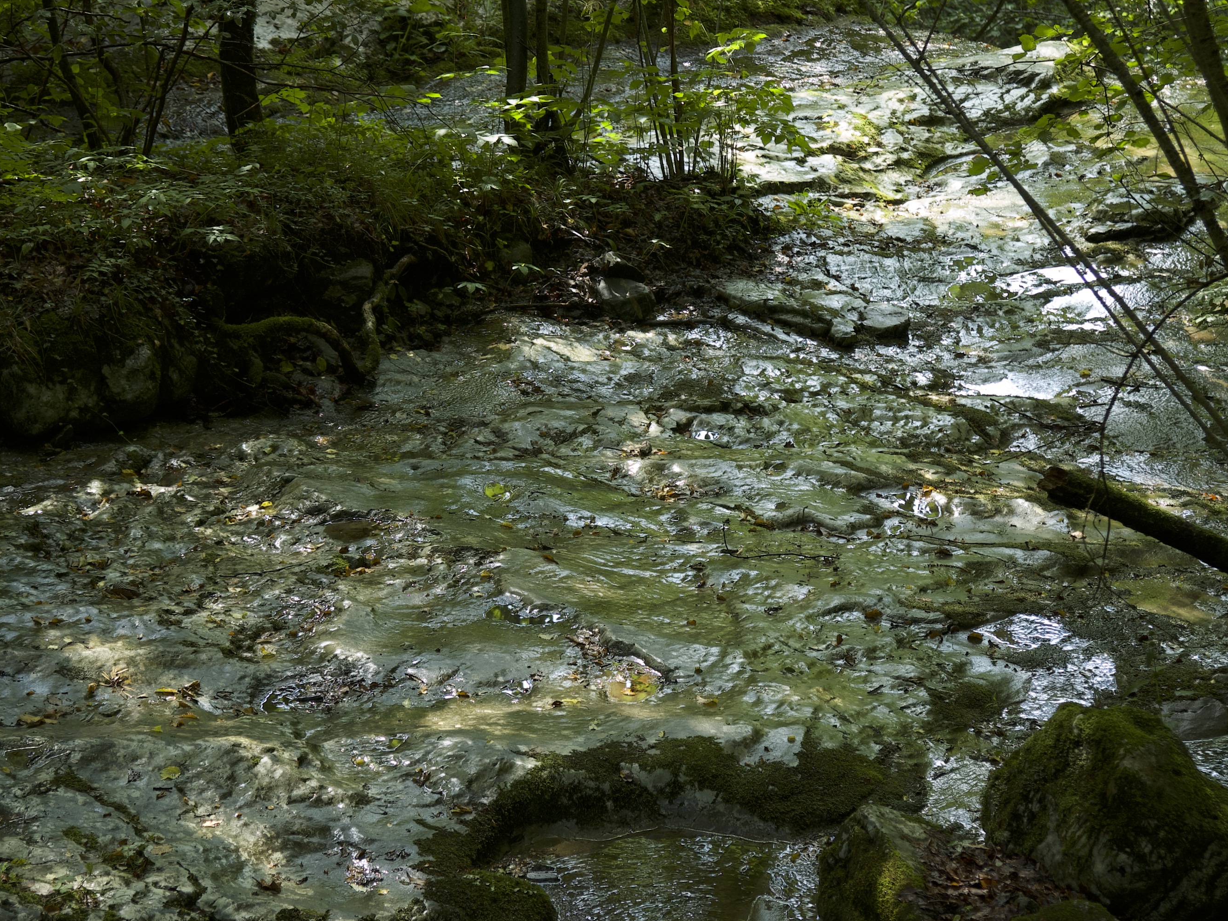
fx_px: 3476
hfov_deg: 20.0
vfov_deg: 15.1
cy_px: 460
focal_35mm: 98
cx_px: 583
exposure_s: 1/60
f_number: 4.5
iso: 200
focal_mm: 60
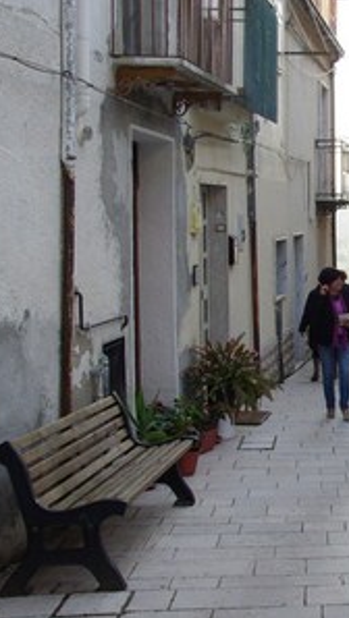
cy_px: 275
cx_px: 430
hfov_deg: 19.4
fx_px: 953
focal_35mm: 58
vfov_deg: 36.0
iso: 1600
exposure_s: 1/200
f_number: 8
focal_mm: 22
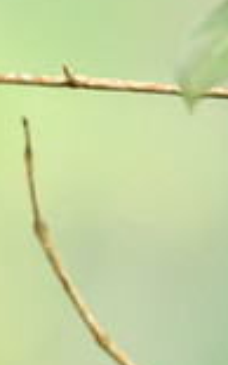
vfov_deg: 0.5
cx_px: -339
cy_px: 251
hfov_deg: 0.3
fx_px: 44757
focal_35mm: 4506
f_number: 4
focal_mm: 560
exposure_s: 1/2000
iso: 3200
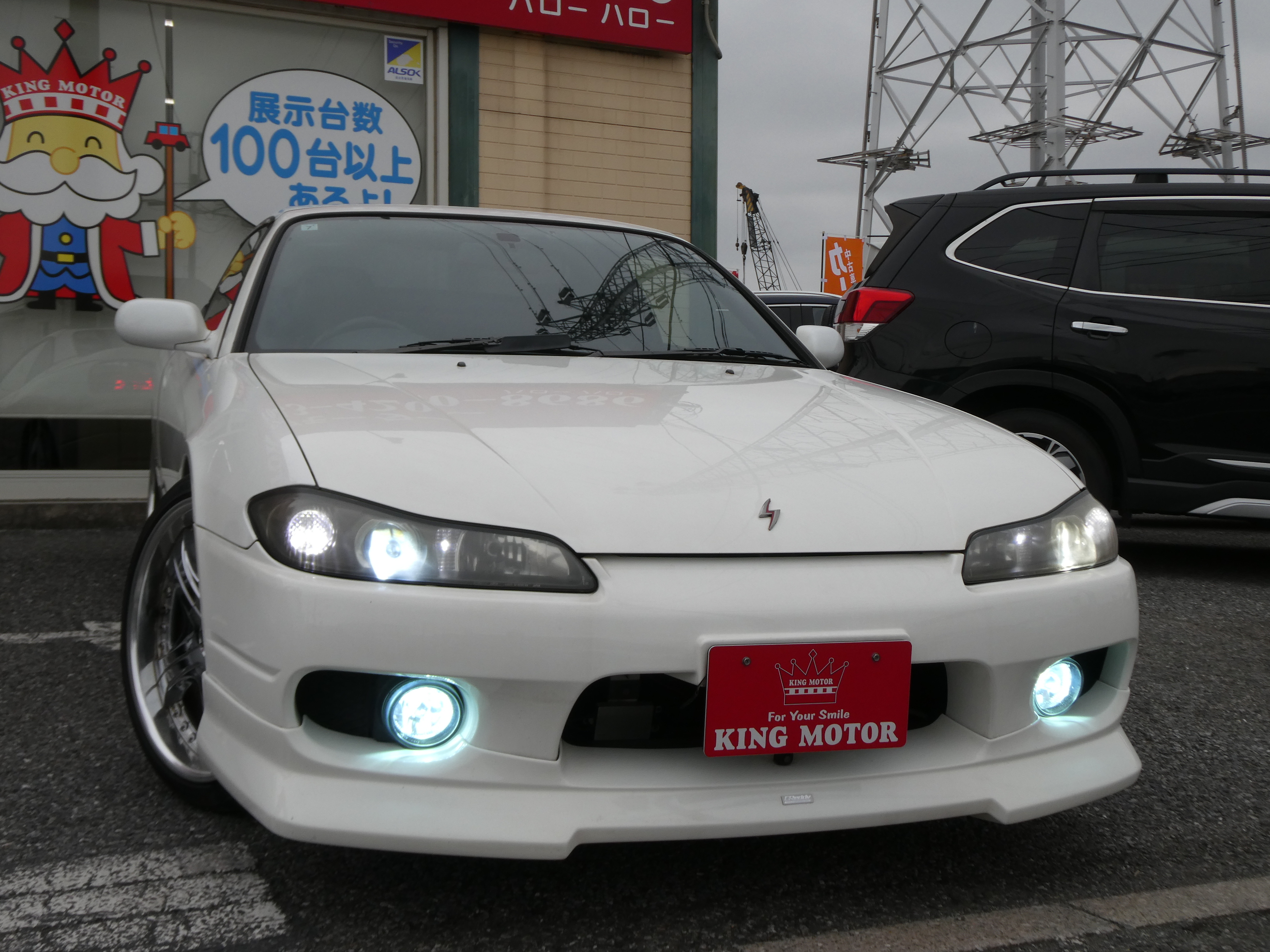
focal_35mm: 40
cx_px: 635
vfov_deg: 36.0
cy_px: 476
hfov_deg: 46.8
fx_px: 1468
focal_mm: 7.2
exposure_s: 1/400
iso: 80
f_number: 4.5
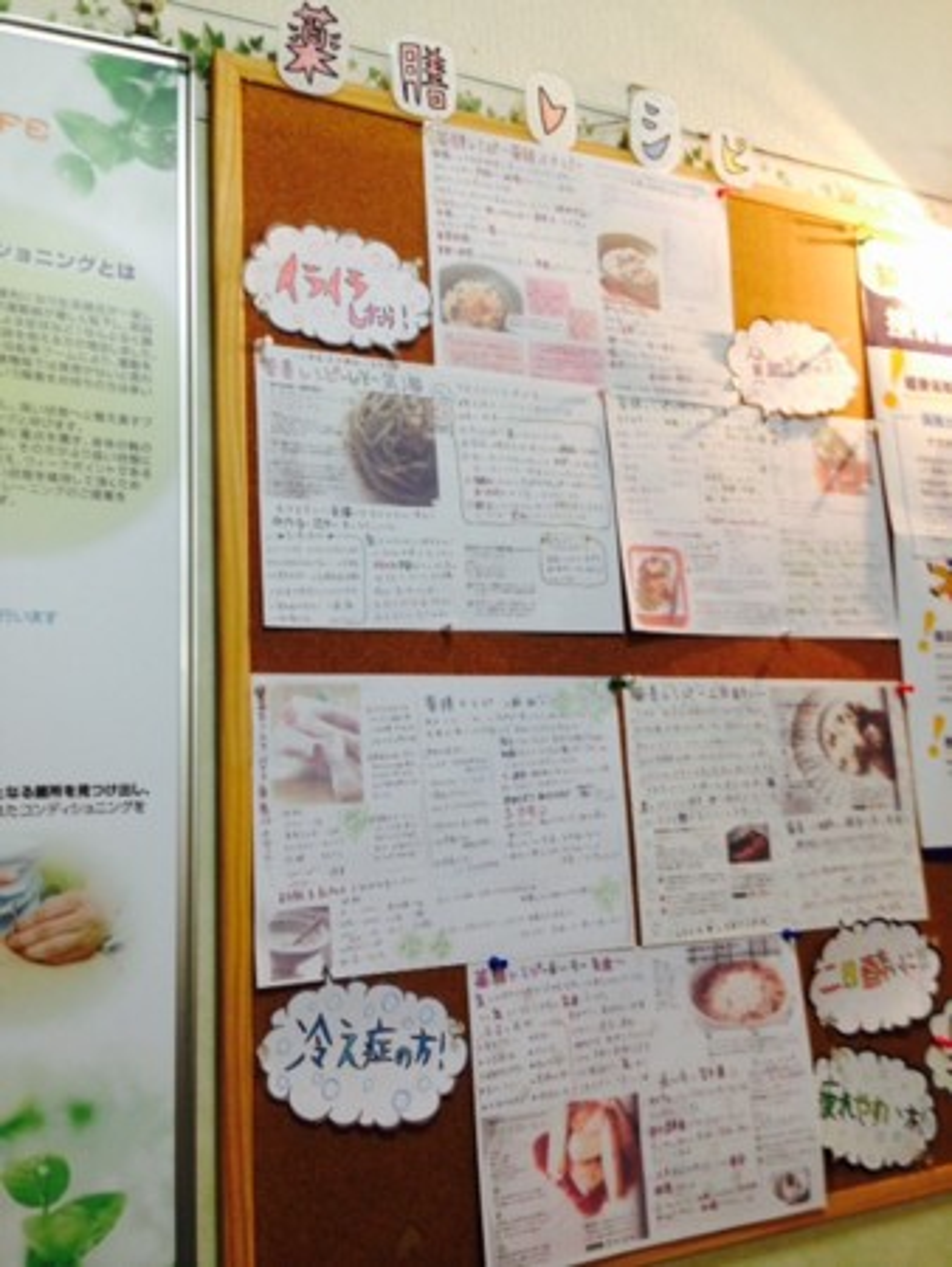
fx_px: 1209
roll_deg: +2.6
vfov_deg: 55.3
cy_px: 634
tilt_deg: +10.5
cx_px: 476
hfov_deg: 43.0
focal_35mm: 33
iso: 64
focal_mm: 4.12
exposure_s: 1/20
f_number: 2.4
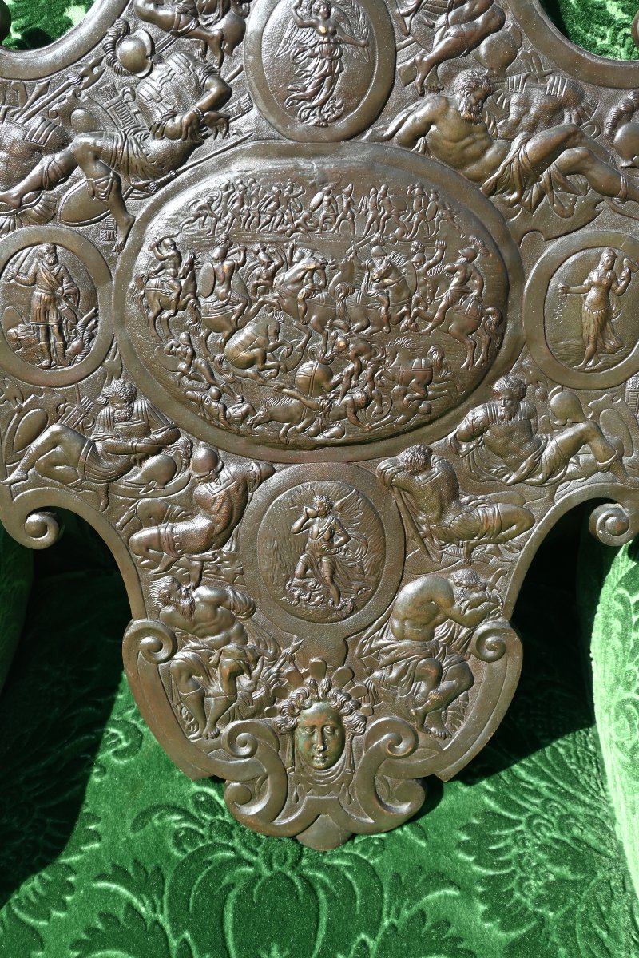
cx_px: 320
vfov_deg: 49.6
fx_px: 1038
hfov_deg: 34.2
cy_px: 479
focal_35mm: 39
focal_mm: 26
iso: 140
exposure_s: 1/250
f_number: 5.6
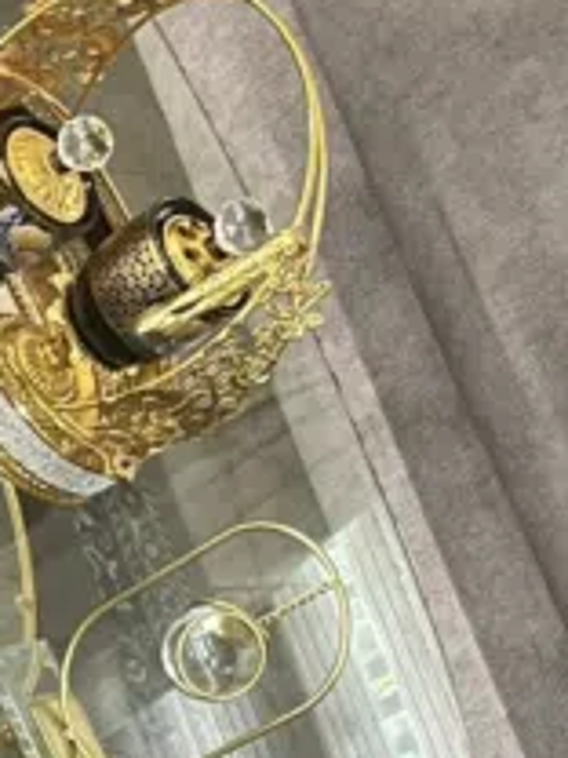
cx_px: -495
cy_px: 722
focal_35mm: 80
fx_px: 1750
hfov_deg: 15.5
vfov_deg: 23.6
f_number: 1.6
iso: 500
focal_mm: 5.1
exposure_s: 1/33
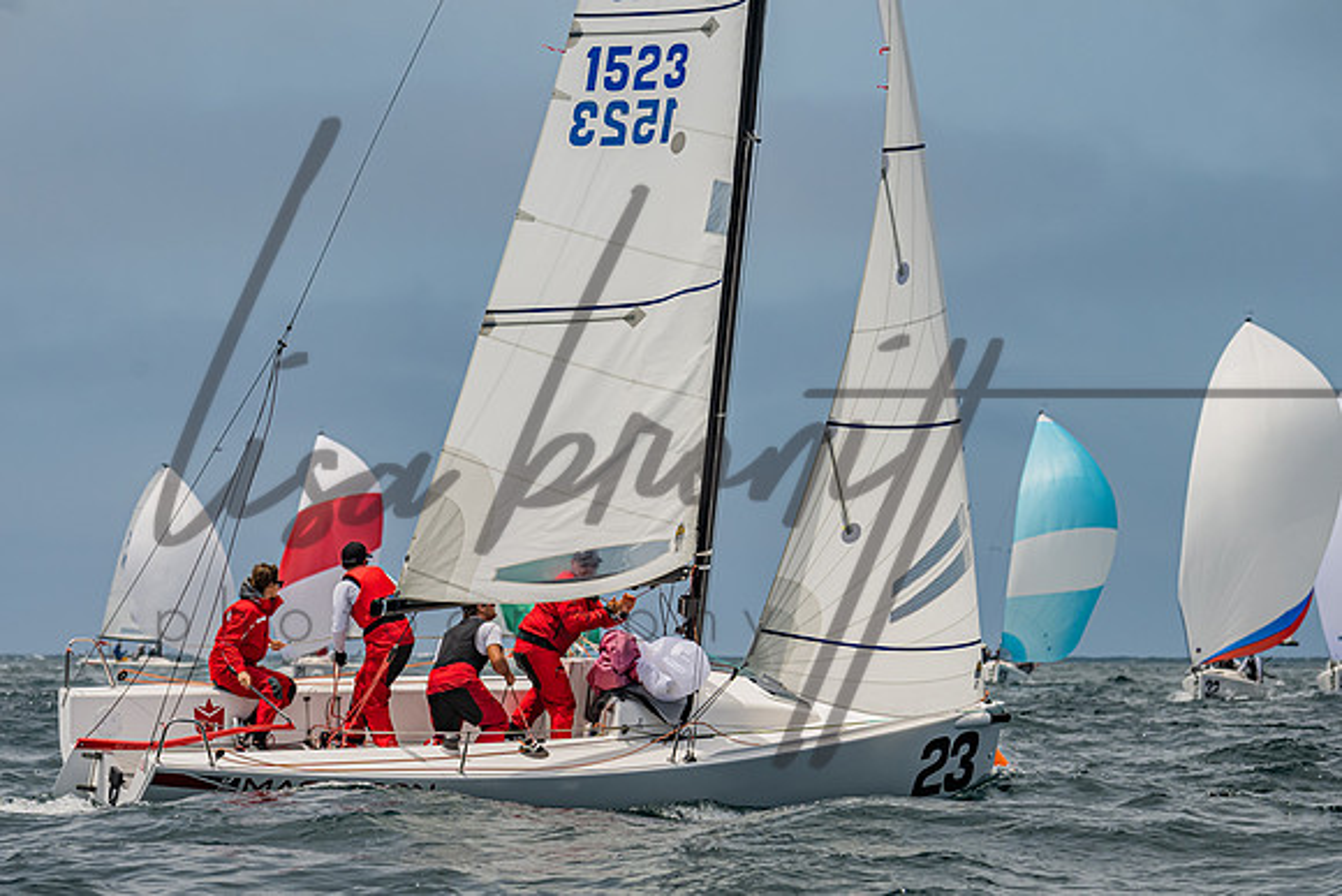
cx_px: 623
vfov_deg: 5.8
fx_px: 8782
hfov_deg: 8.7
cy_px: 583
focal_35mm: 236
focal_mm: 180
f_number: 6.3
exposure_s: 1/2500
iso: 400
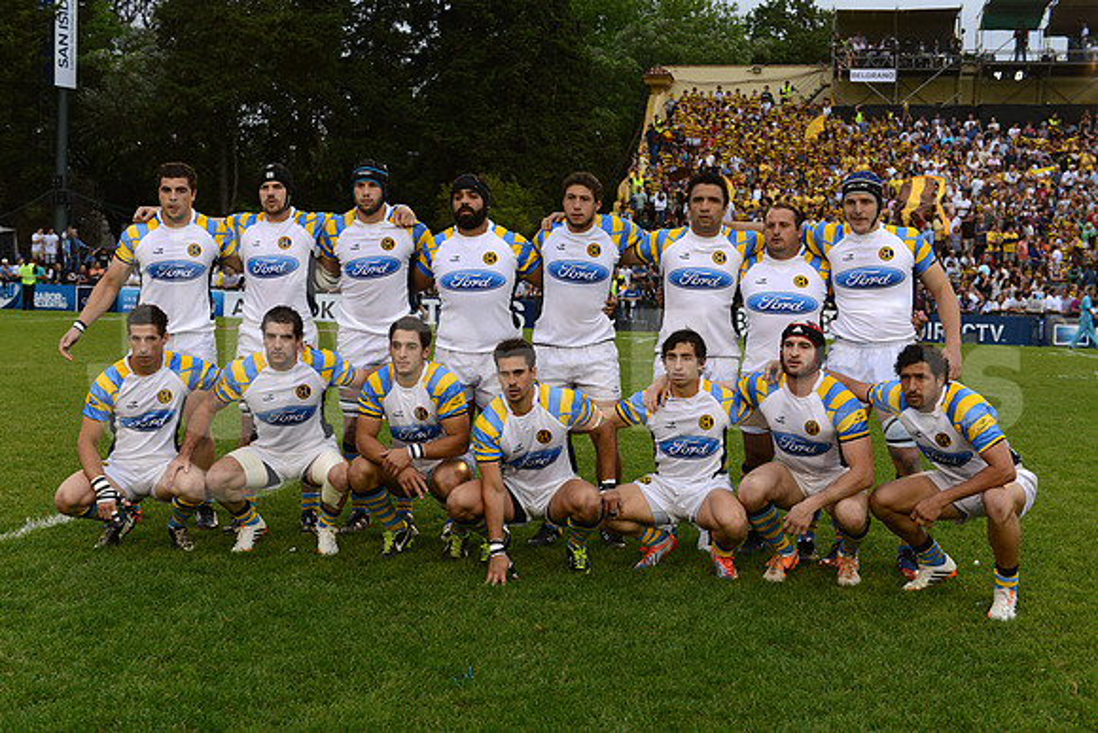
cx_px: 549
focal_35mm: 45
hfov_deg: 43.6
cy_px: 366
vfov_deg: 29.9
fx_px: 1373
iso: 400
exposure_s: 1/250
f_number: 5
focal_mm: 45
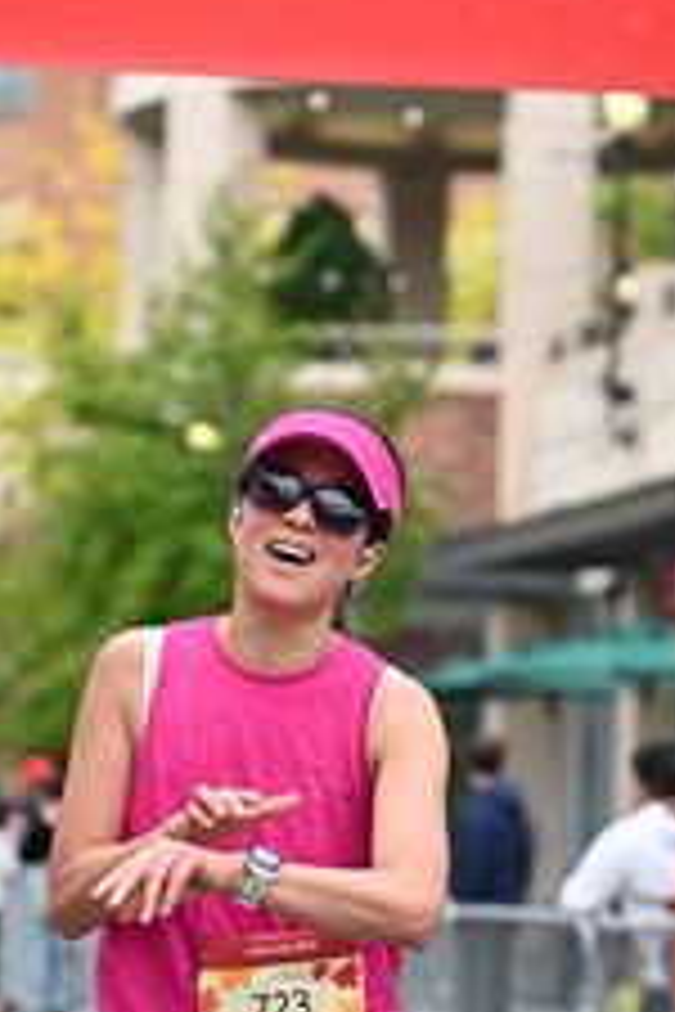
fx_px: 5371
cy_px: 666
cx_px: 385
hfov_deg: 7.2
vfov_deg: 10.8
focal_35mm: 191
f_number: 2.8
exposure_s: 1/2000
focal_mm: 78
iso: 640
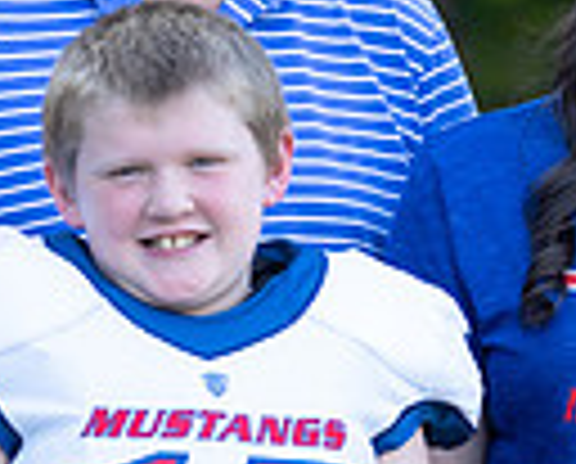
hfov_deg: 3.4
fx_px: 9568
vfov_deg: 2.8
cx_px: 526
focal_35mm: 560
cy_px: 273
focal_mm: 132
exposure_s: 1/320
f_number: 2.8
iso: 250
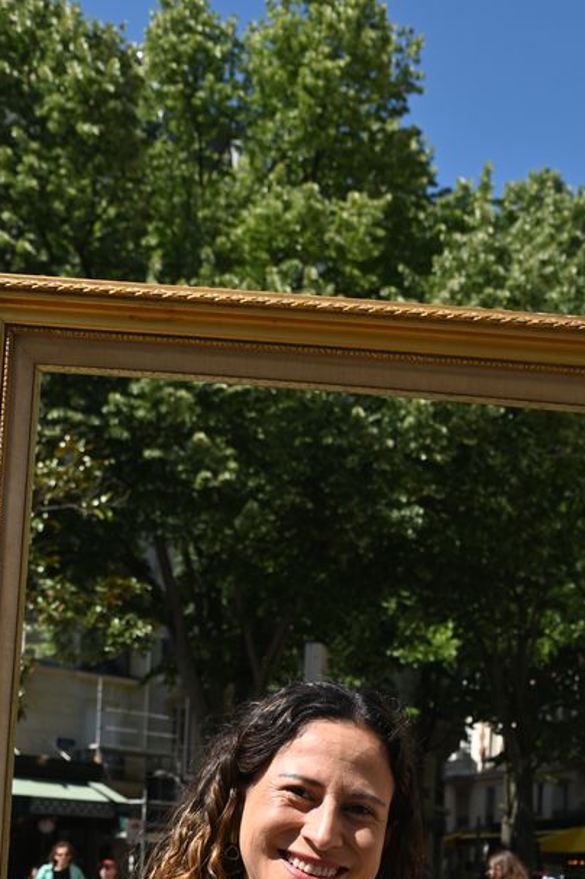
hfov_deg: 22.9
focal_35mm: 59
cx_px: 355
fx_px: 1440
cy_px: 888
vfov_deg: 31.3
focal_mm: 28
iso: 100
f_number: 7.1
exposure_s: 1/400
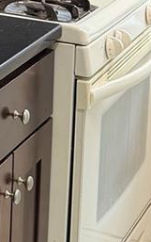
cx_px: -250
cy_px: -80
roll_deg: -0.5
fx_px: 999
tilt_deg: -8.5
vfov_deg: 13.2
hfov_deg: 7.8
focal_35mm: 152
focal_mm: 6.76
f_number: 1.78
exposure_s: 1/60
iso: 125
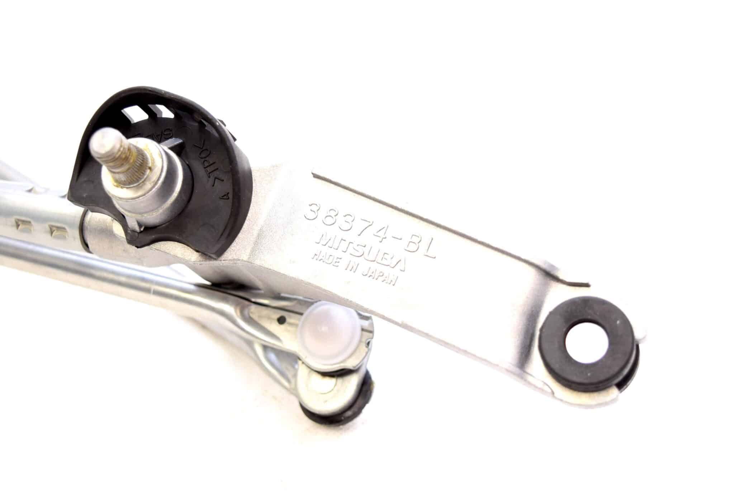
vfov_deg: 23.8
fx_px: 1165
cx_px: 368
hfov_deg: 35.0
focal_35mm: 57
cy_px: 246
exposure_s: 1/125
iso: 400
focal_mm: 38
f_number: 5.6
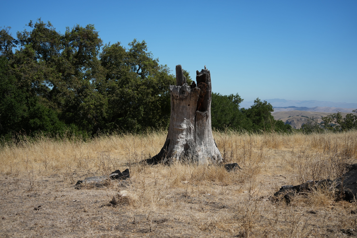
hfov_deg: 38.9
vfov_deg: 26.5
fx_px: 506
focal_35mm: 51
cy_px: 120
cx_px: 179
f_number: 4.5
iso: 250
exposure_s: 1/2000
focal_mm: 50
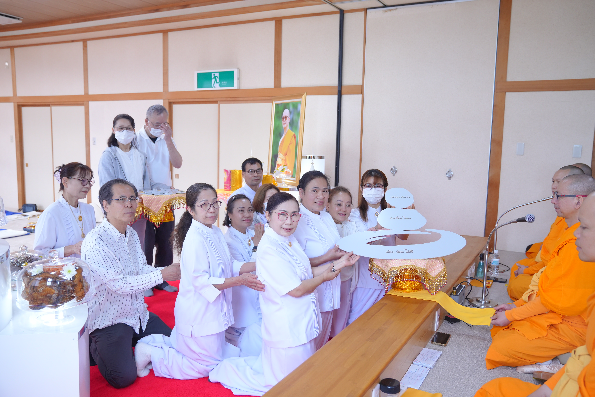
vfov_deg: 43.6
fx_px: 496
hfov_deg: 61.9
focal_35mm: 30
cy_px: 198
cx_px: 298
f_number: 4
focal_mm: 30
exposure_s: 1/90
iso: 800
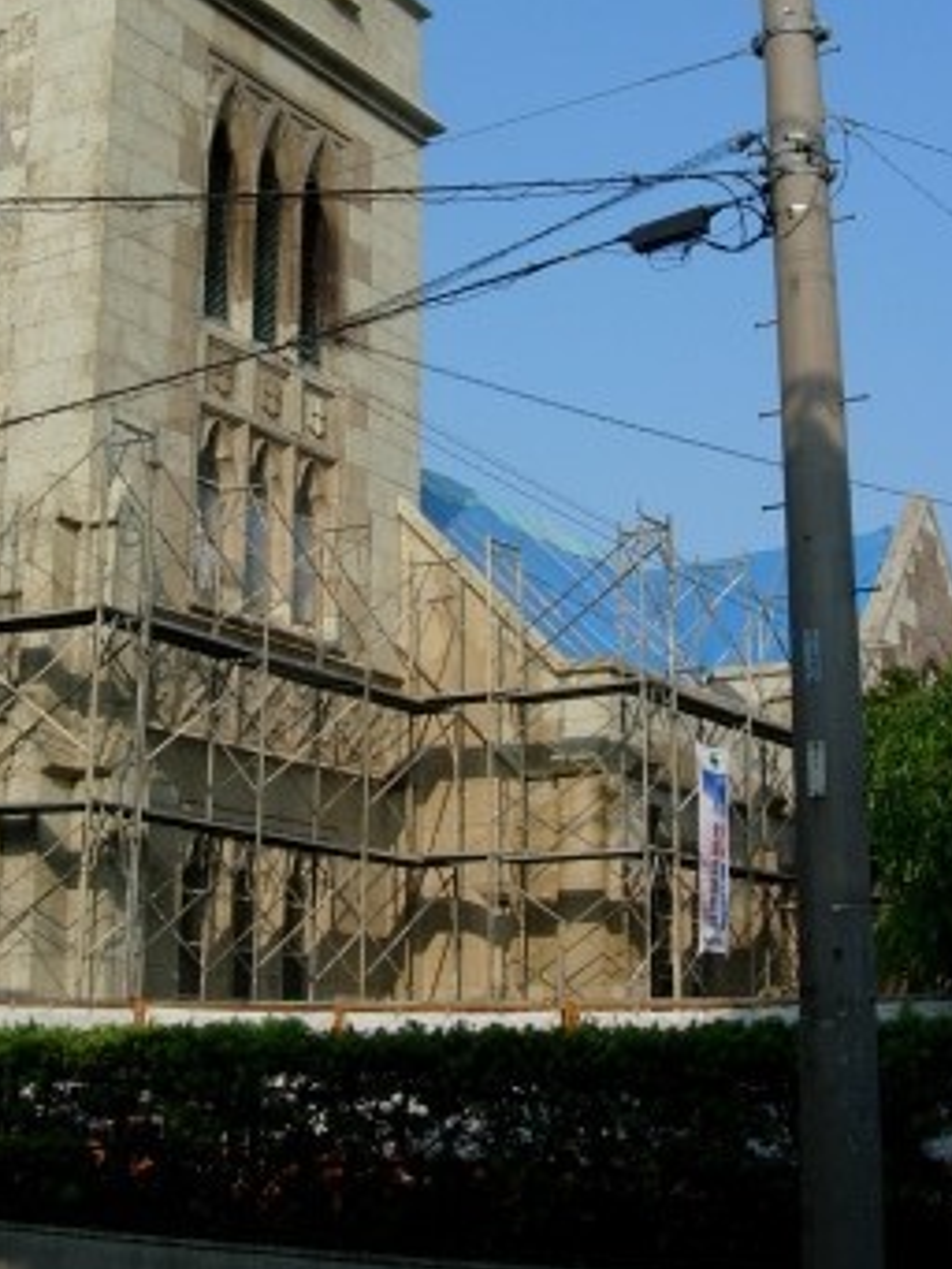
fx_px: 2089
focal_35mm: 57
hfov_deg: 25.5
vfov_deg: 33.5
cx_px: 283
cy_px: 447
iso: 64
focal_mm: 7.8
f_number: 4.8
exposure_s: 1/683
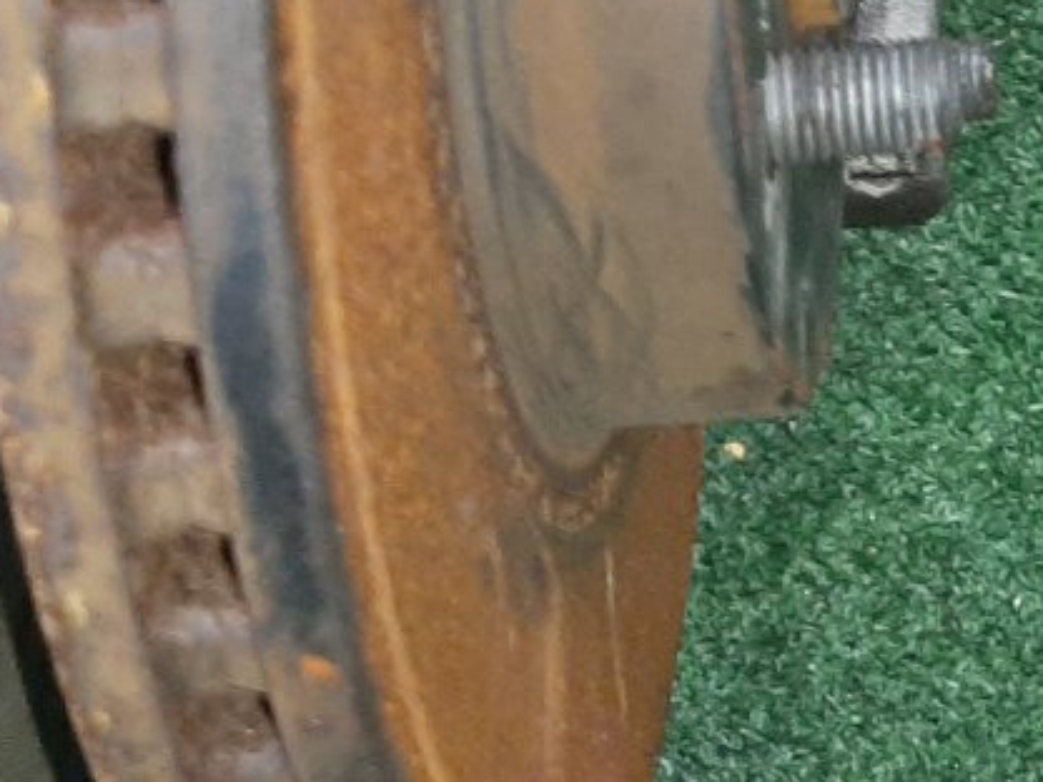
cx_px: 1507
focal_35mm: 90
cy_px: -241
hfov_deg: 19.4
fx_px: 2712
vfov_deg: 15.6
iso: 185
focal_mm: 3.93
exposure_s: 1/25
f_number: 1.7
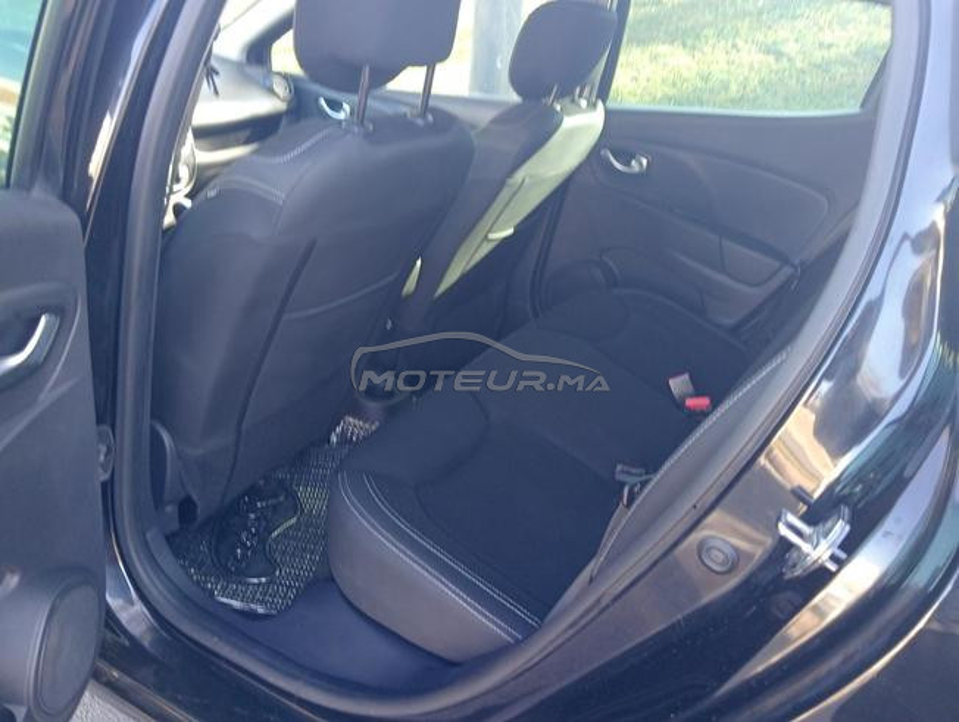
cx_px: 480
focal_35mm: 28
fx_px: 777
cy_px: 361
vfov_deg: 49.9
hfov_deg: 63.4
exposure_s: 1/33.3
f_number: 1.8
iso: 165
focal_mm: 3.98
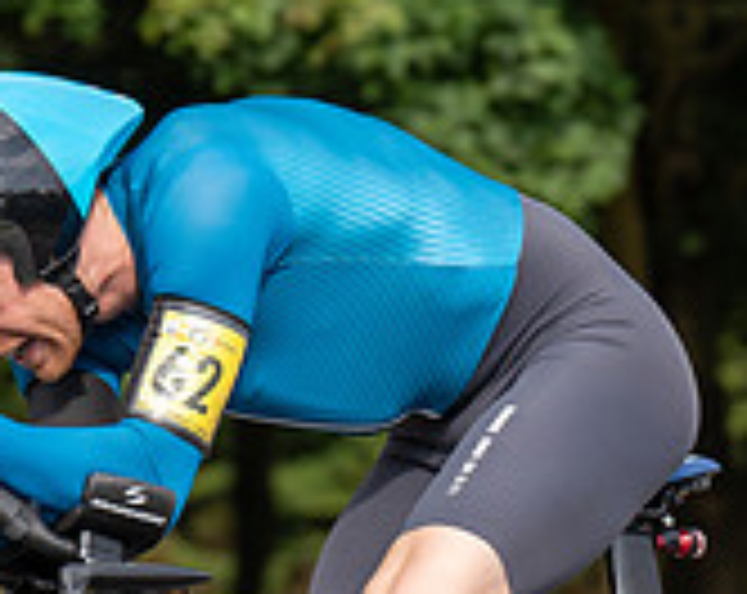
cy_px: 617
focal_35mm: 445
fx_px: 9815
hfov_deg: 4.4
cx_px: 416
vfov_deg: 3.5
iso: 125
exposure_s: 1/1000
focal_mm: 111
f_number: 4
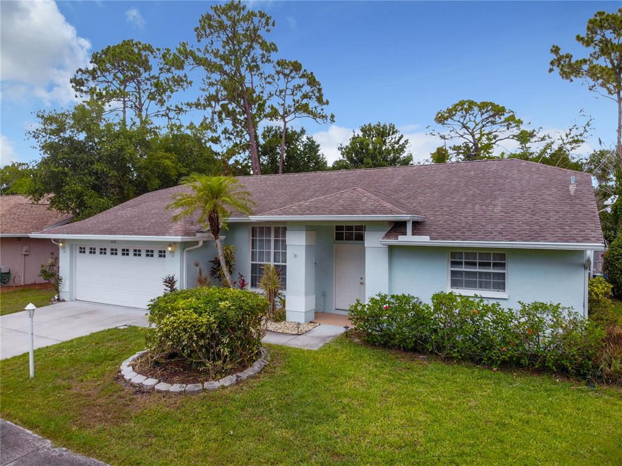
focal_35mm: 24
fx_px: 431
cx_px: 311
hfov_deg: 71.6
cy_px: 233
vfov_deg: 56.8
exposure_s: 1/320
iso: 112
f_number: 2.8
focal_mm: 4.5
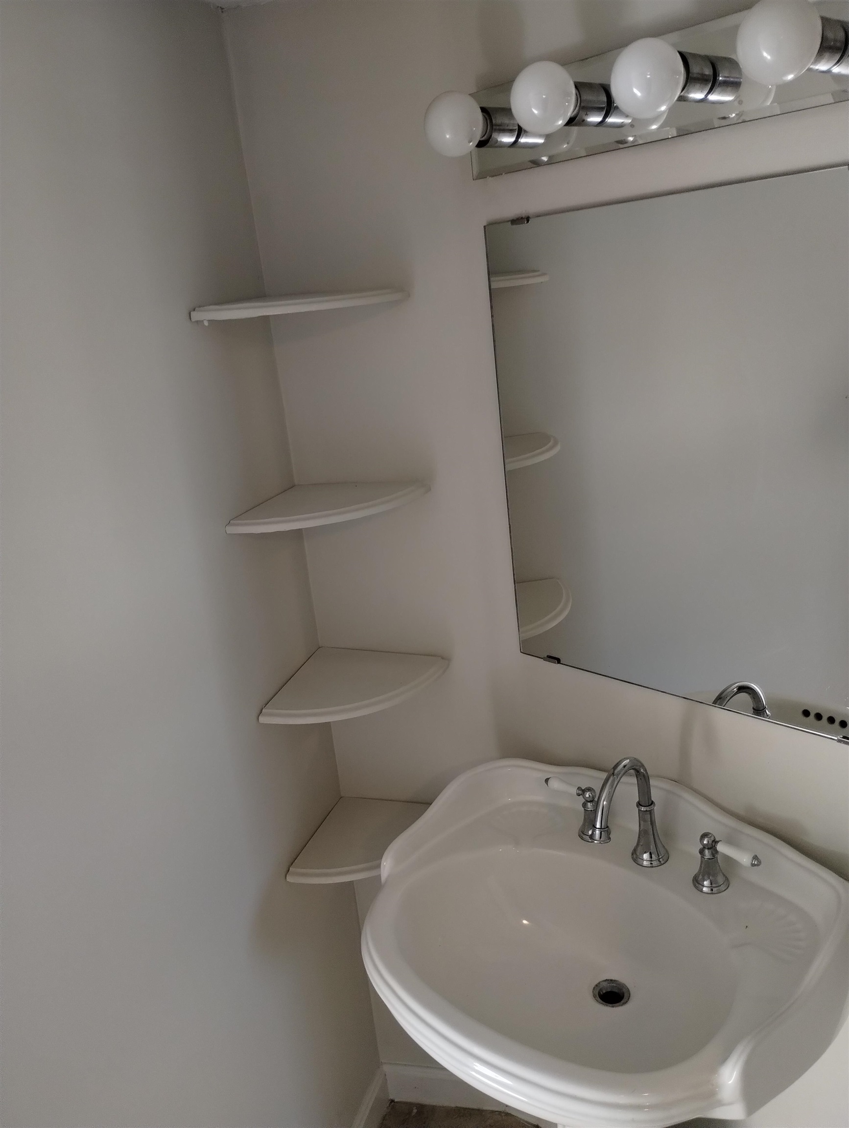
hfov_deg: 49.8
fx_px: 914
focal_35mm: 28
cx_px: 424
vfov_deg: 63.4
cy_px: 564
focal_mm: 4.27
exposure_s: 1/40
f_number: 1.8
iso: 422
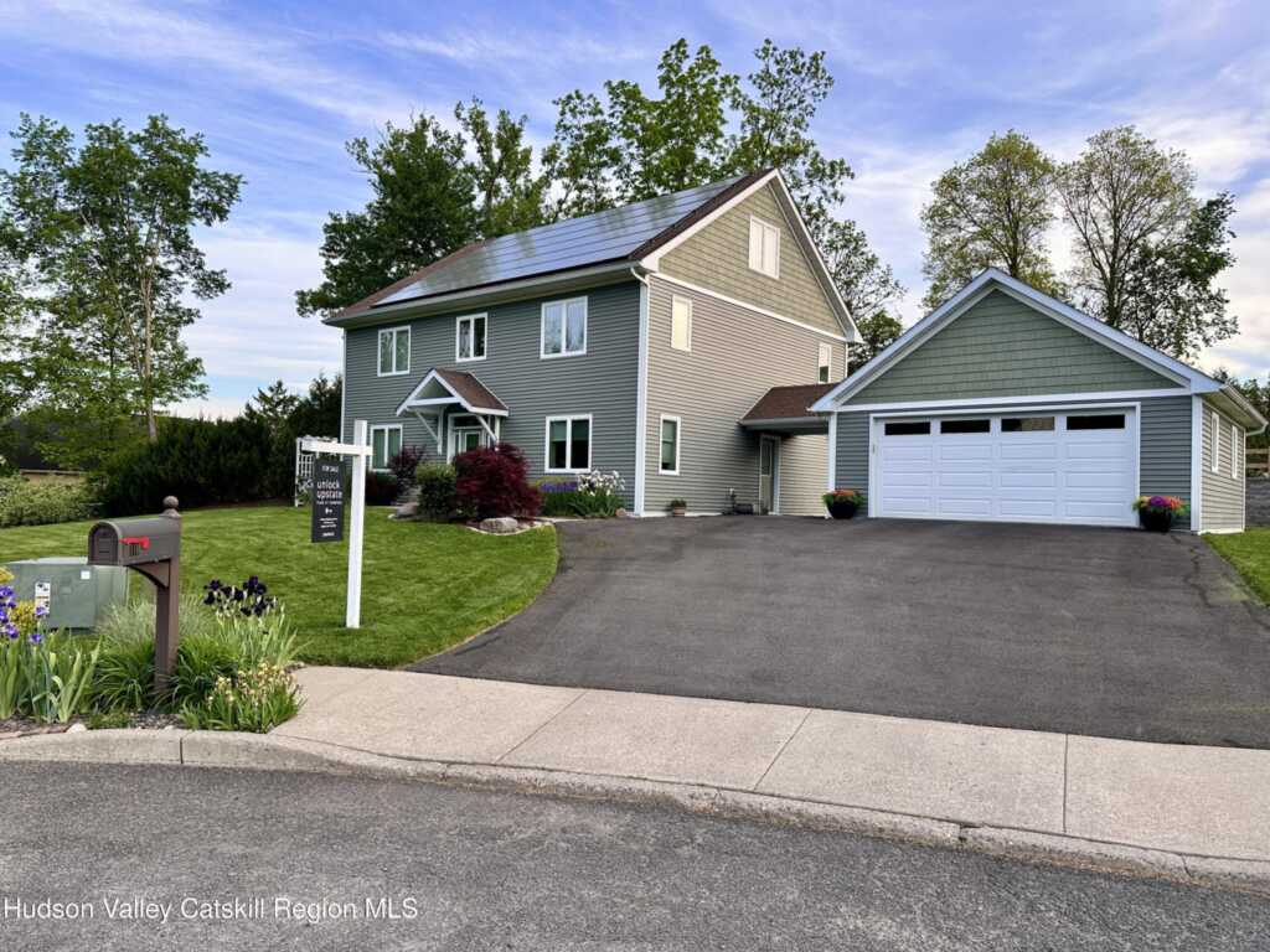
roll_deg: -1.2
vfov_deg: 56.8
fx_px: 881
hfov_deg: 71.6
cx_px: 635
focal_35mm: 24
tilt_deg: +2.4
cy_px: 476
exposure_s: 1/508
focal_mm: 6.86
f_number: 1.78
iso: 80
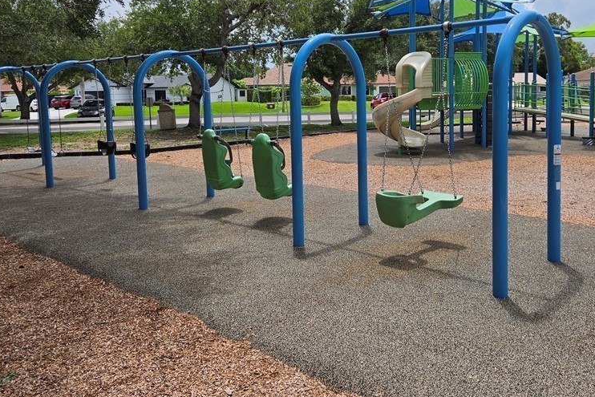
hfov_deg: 56.8
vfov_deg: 39.6
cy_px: 137
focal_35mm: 33
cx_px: 352
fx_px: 545
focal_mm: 5.4
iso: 80
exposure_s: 1/6261
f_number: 1.8
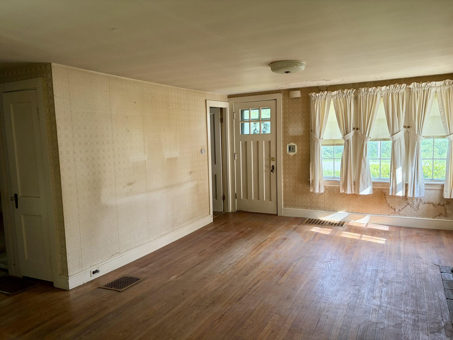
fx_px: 340
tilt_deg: -5.6
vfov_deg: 53.1
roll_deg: +1.9
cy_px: 170
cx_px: 226
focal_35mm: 26
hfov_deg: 67.3
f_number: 1.6
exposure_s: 1/127
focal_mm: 5.96
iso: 125
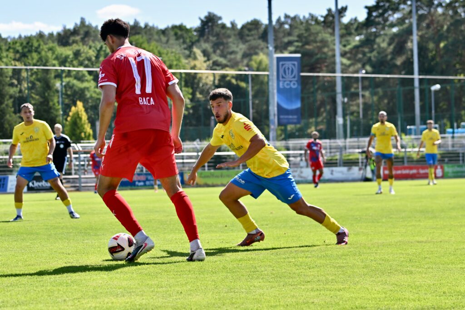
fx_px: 1318
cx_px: 232
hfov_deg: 20.0
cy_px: 155
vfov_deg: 13.4
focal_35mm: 102
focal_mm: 102
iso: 320
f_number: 4.8
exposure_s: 1/1600
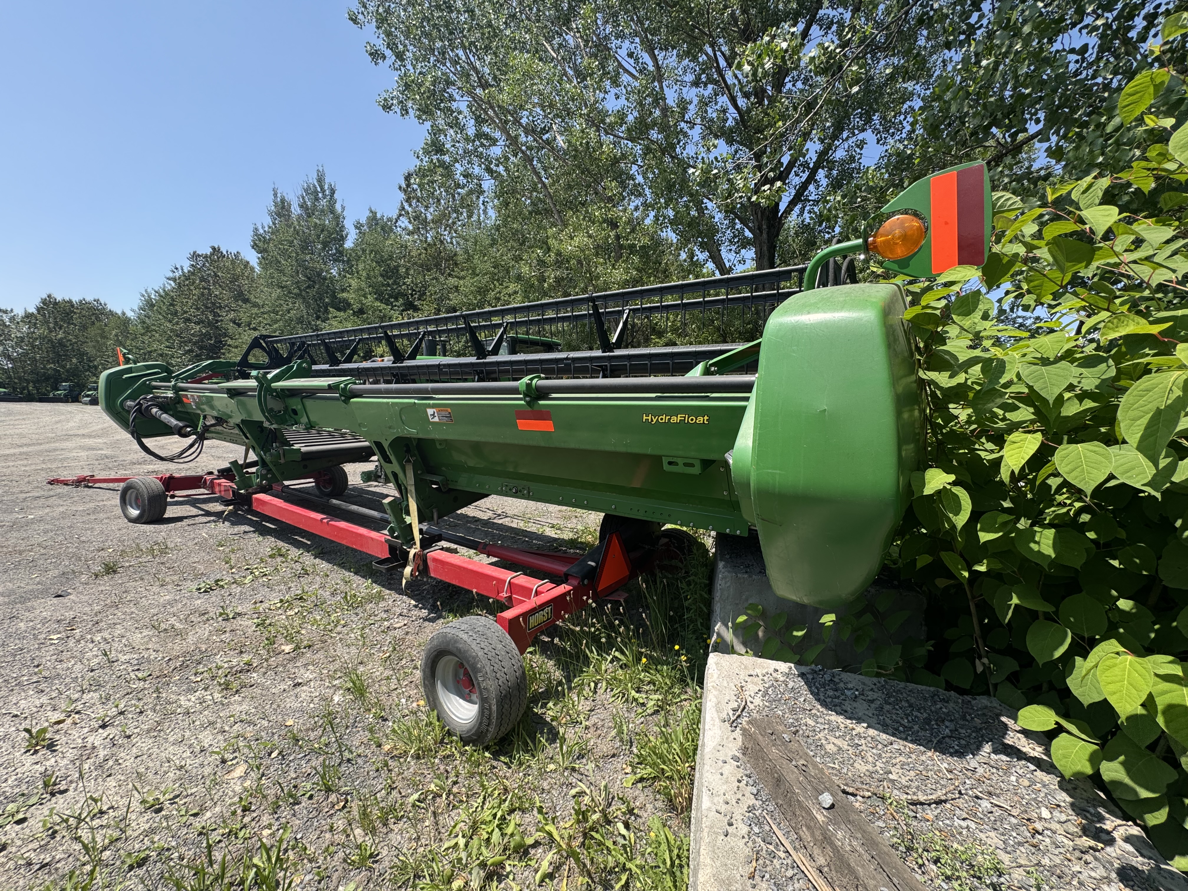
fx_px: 480
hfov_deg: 102.1
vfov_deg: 85.7
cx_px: 594
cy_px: 446
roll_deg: -0.2
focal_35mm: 14
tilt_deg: -4.6
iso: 40
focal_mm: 2.22
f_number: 2.2
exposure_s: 1/657
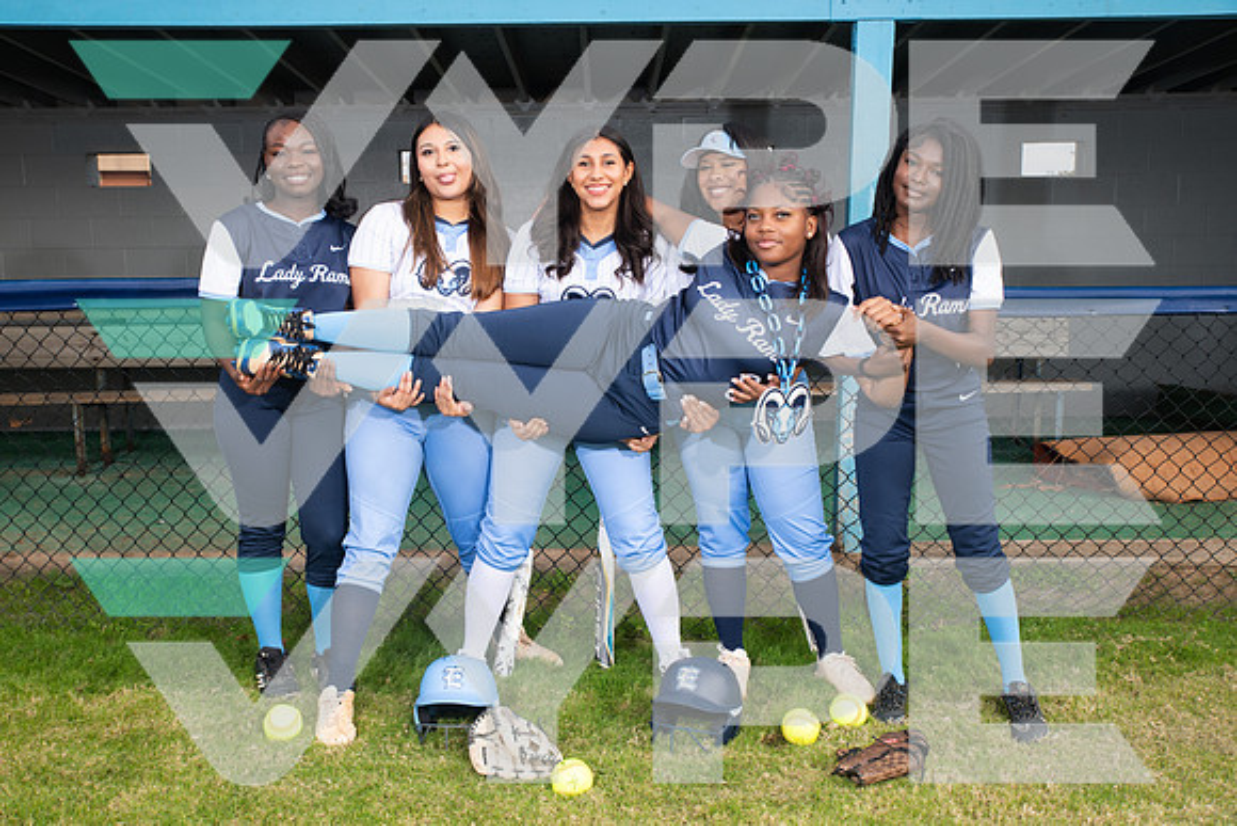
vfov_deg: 36.9
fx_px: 1237
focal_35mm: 36
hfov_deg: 53.1
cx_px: 618
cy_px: 413
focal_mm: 36
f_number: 8
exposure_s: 1/250
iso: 200
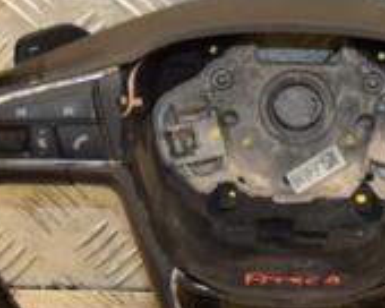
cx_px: 281
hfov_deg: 11.4
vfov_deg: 9.1
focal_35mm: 169
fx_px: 1926
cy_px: 86
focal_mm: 34
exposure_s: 1/160
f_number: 5
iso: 800
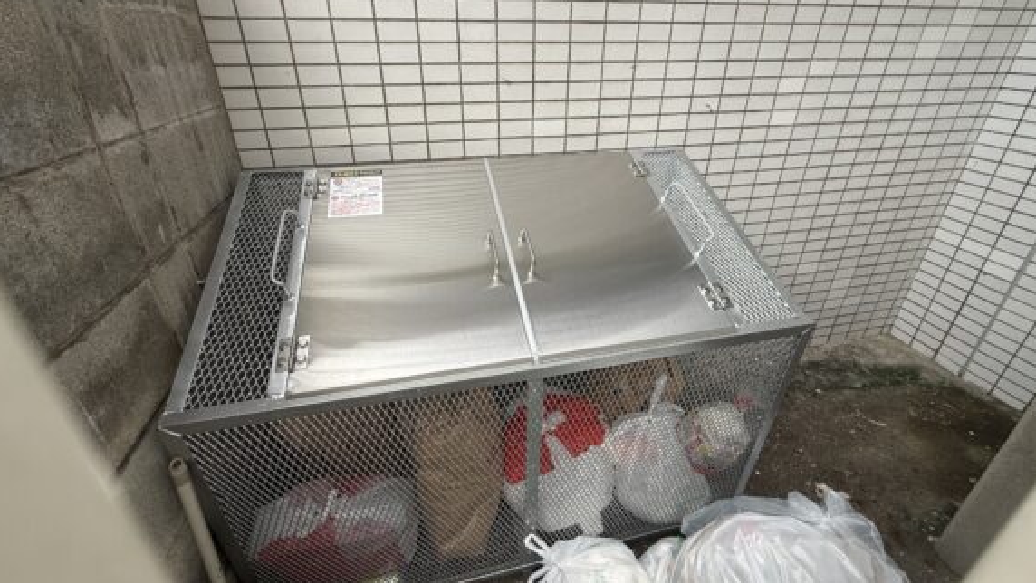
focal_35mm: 16
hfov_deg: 99.4
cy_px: 244
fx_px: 440
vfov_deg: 66.7
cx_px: 523
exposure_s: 1/185
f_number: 2.2
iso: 50
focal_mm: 2.22
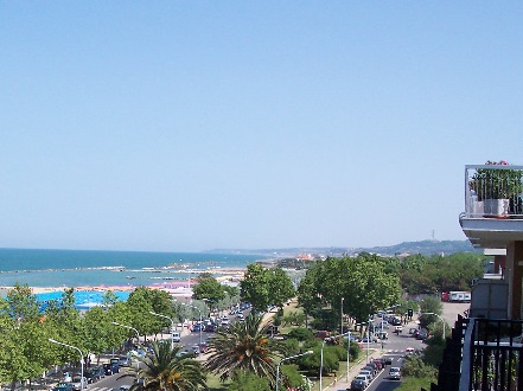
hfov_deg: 27.9
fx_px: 1042
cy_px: 300
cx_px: 142
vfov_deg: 21.1
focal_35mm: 69
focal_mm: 8
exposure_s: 1/700
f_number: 4.8
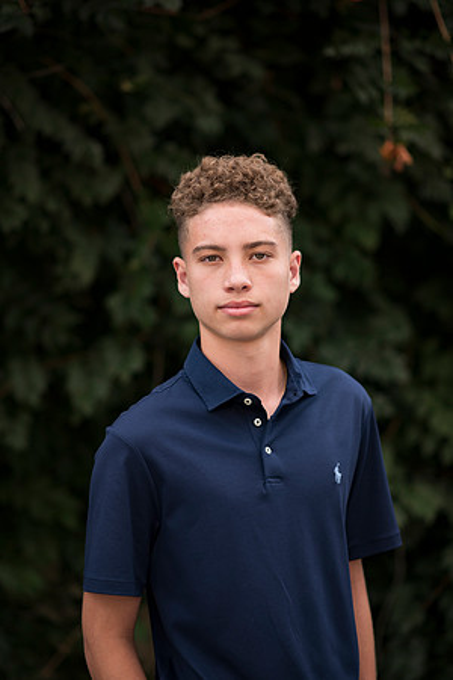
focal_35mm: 85
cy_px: 340
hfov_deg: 16.1
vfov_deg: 23.9
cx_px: 226
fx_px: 1604
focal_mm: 85
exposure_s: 1/640
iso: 100
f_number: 2
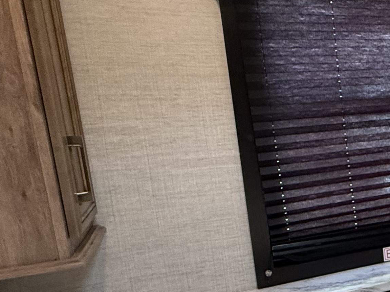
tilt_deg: -10.3
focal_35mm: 49
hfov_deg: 26.5
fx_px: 552
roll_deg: +0.2
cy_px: 162
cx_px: 602
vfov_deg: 29.7
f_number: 2.2
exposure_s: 1/65
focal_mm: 2.22
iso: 320
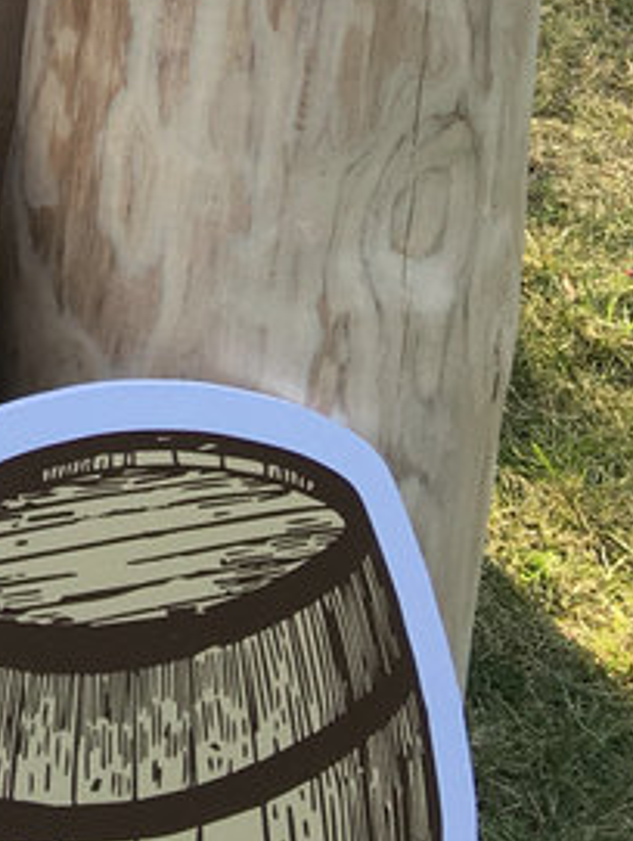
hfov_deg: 12.1
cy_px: -746
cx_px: -469
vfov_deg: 14.7
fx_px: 2773
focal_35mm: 114
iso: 25
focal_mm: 4.15
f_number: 2.2
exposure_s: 1/100
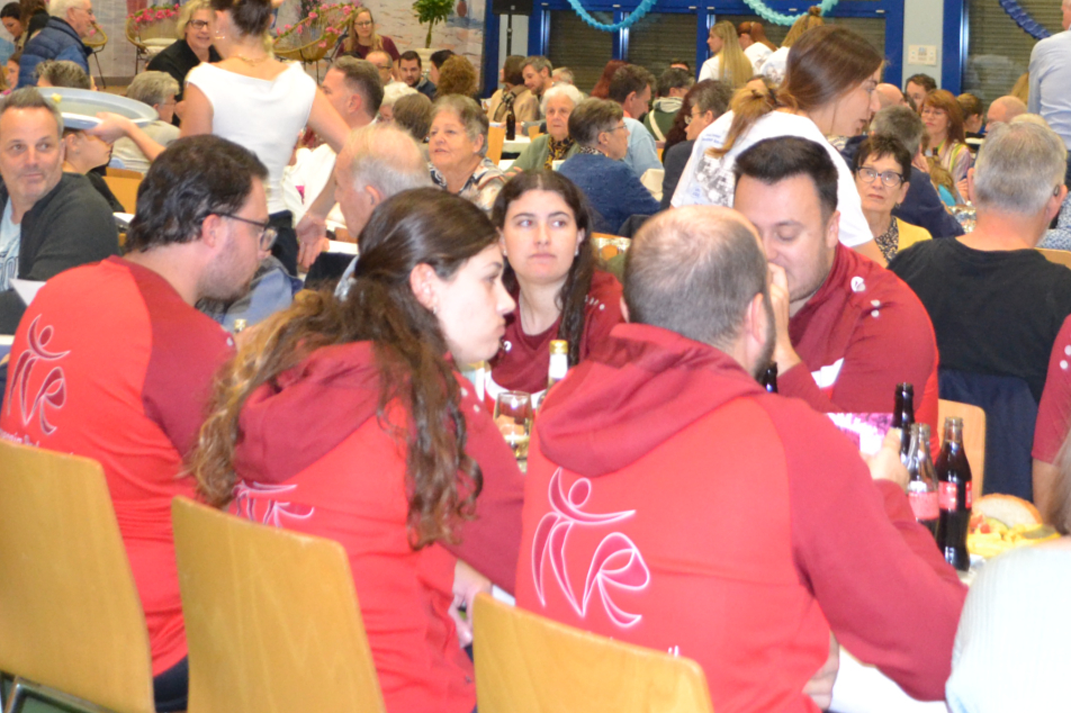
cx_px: 544
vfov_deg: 18.6
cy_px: -28
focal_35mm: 71
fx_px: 2111
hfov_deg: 28.5
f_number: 3.8
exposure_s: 1/60
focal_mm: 22
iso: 2000
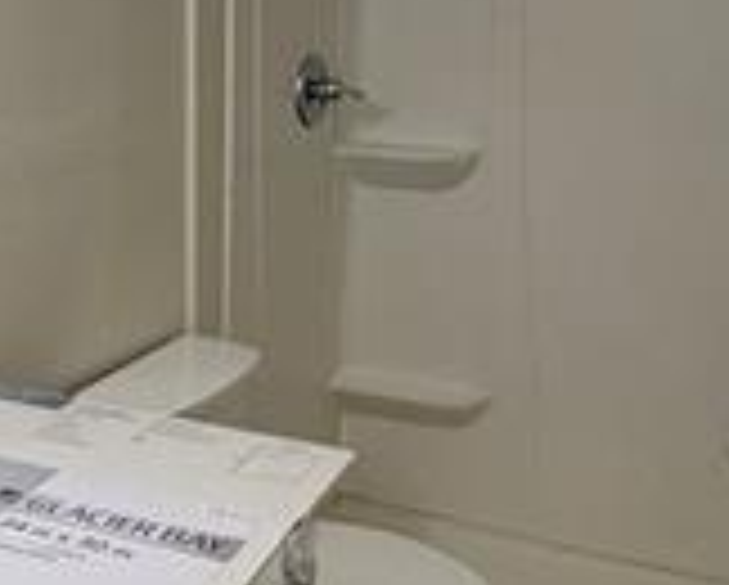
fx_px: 1166
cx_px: 202
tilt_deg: -13.5
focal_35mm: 54
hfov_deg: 34.1
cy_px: 252
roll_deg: -0.1
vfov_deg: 28.1
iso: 80
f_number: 2.2
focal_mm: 2.22
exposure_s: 1/120
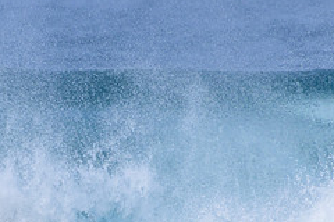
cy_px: 266
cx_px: -45
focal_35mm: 2415
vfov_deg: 0.6
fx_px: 22404
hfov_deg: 0.9
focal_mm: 1000
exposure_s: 1/2000
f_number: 11
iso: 1400
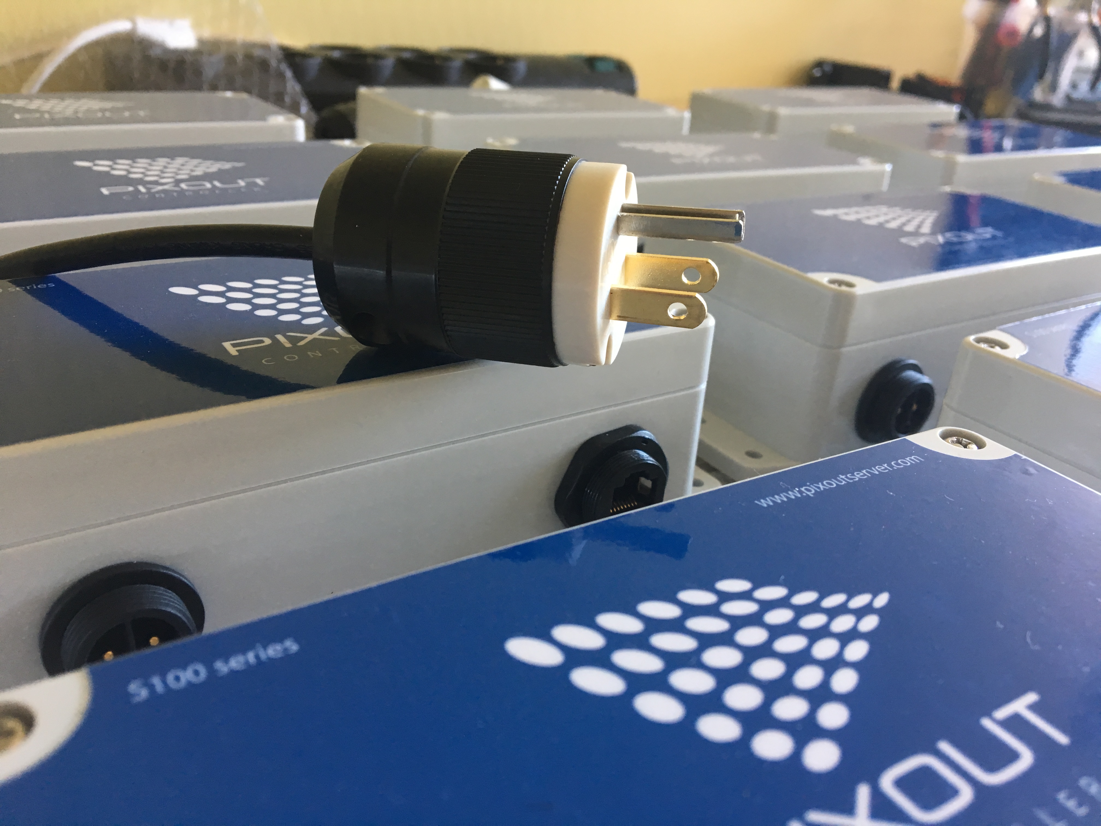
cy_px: 413
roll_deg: -5.0
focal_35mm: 29
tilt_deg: -25.3
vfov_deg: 48.2
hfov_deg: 61.7
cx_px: 550
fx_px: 922
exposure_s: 1/33
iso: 100
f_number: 2.2
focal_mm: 4.15
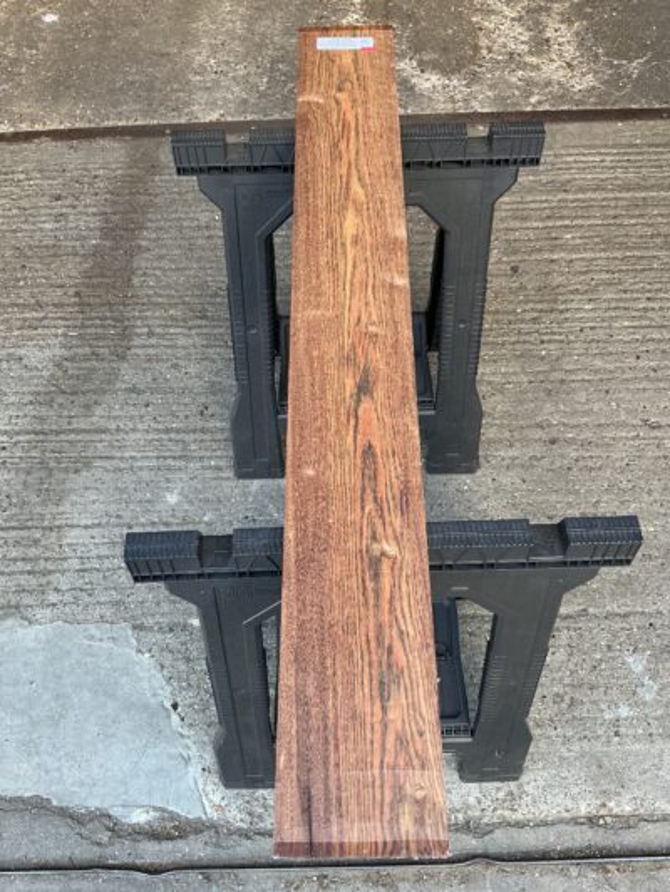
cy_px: 446
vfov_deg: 61.6
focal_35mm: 29
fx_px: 748
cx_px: 335
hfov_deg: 48.2
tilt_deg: -61.5
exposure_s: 1/120
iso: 64
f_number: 1.8
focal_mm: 3
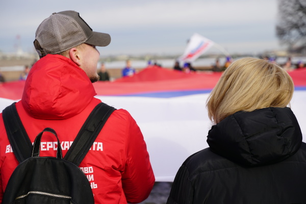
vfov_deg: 19.7
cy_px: 102
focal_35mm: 69
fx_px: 586
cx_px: 153
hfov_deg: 29.2
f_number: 5
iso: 100
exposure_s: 1/400
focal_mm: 69
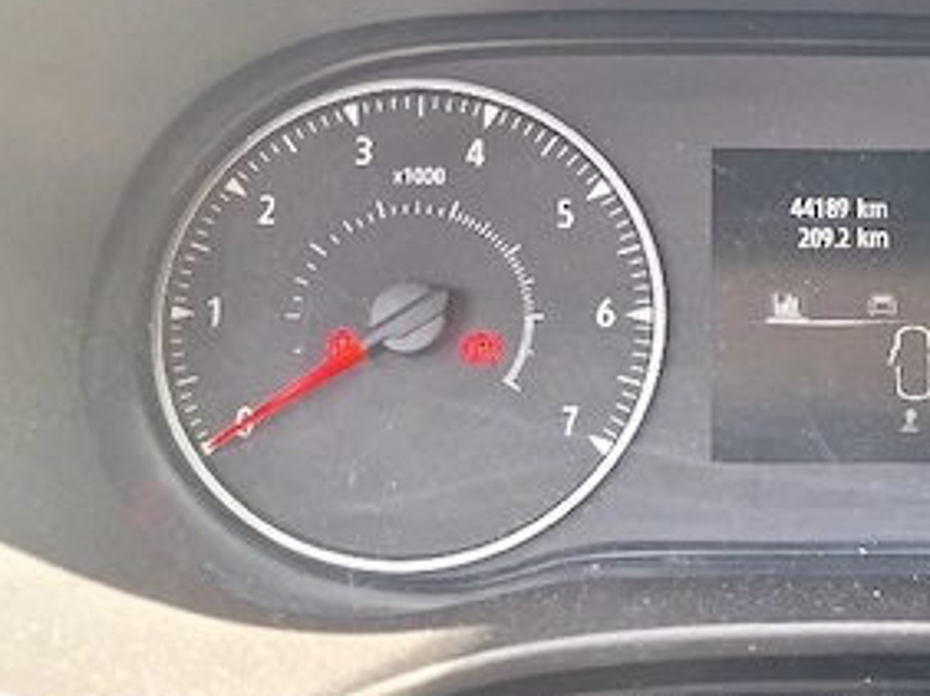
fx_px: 1315
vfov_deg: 29.6
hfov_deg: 36.8
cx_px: 815
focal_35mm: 49
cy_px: 327
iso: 50
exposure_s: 1/50
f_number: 1.8
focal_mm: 5.54
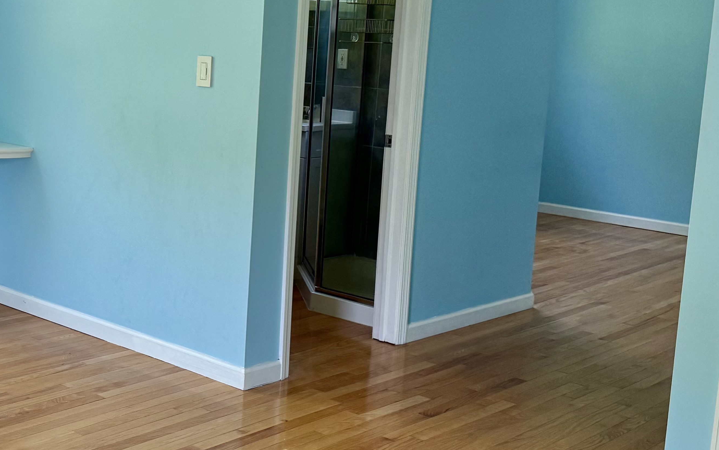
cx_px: 131
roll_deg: -1.8
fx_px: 1078
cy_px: 194
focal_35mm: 55
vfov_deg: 23.5
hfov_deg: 35.6
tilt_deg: -9.4
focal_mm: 6.76
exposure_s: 1/123
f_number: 1.78
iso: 125
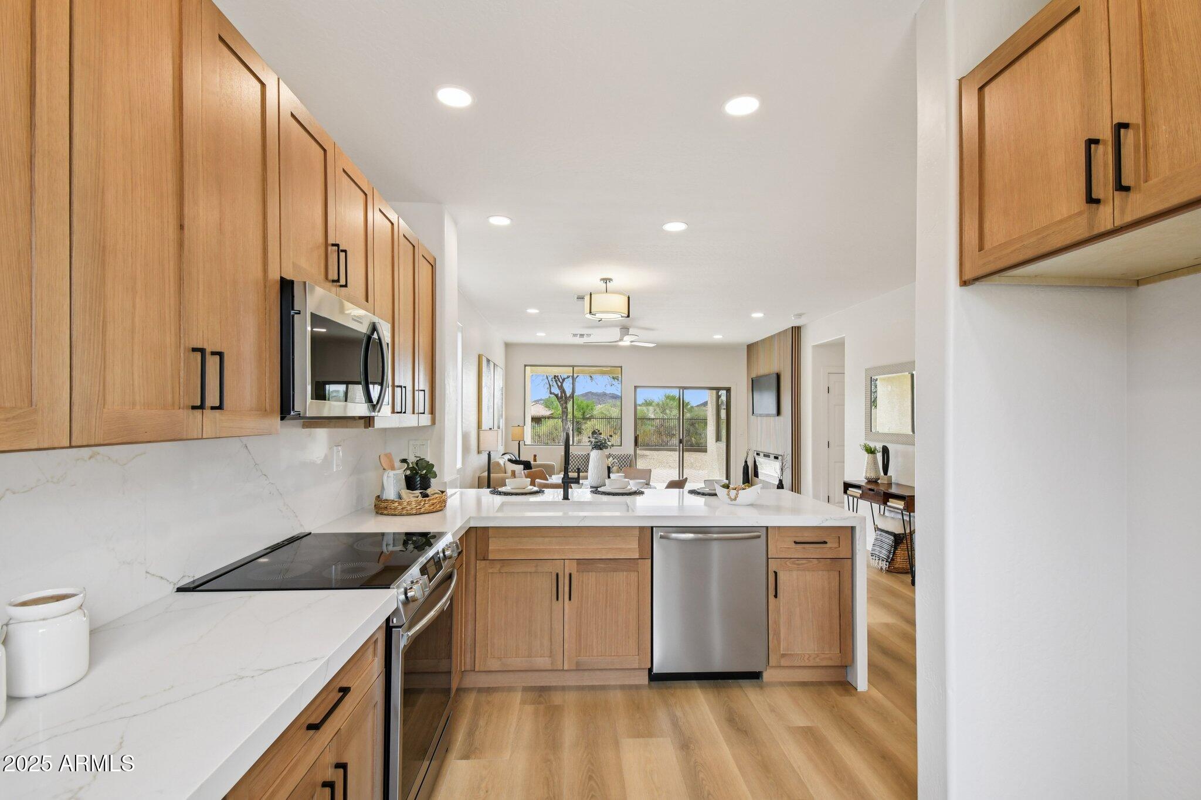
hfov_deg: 100.4
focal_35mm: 15
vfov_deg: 77.3
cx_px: 600
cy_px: 400
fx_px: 500
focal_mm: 10
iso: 400
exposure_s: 1/60
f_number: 8
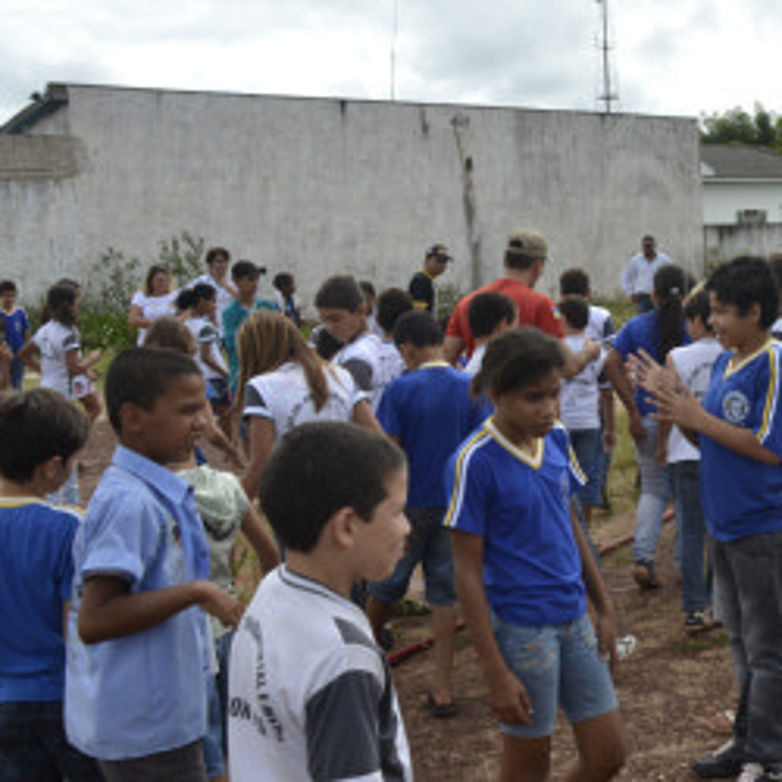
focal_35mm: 51
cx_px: 760
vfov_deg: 33.4
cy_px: 355
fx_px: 1303
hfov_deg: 31.2
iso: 400
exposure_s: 1/1600
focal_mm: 20
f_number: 6.3
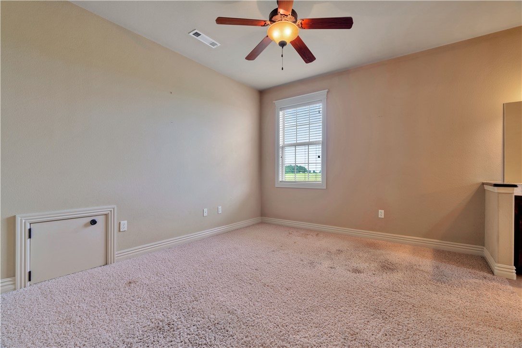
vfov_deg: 73.7
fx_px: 232
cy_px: 174
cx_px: 261
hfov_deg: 96.8
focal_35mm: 16
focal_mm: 16
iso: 100
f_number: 7.1
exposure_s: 1/3
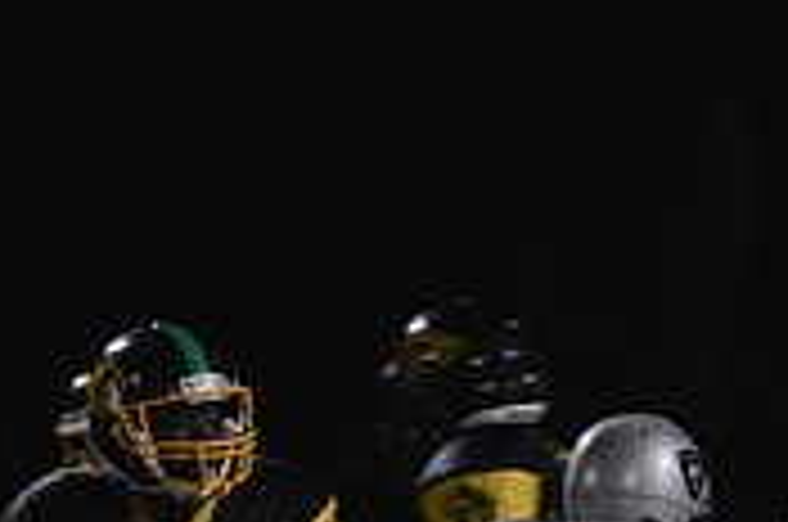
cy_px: 747
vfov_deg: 1.4
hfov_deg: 2.1
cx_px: 1031
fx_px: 21761
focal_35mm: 996
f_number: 5.6
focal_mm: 200
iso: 3200
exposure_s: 1/160
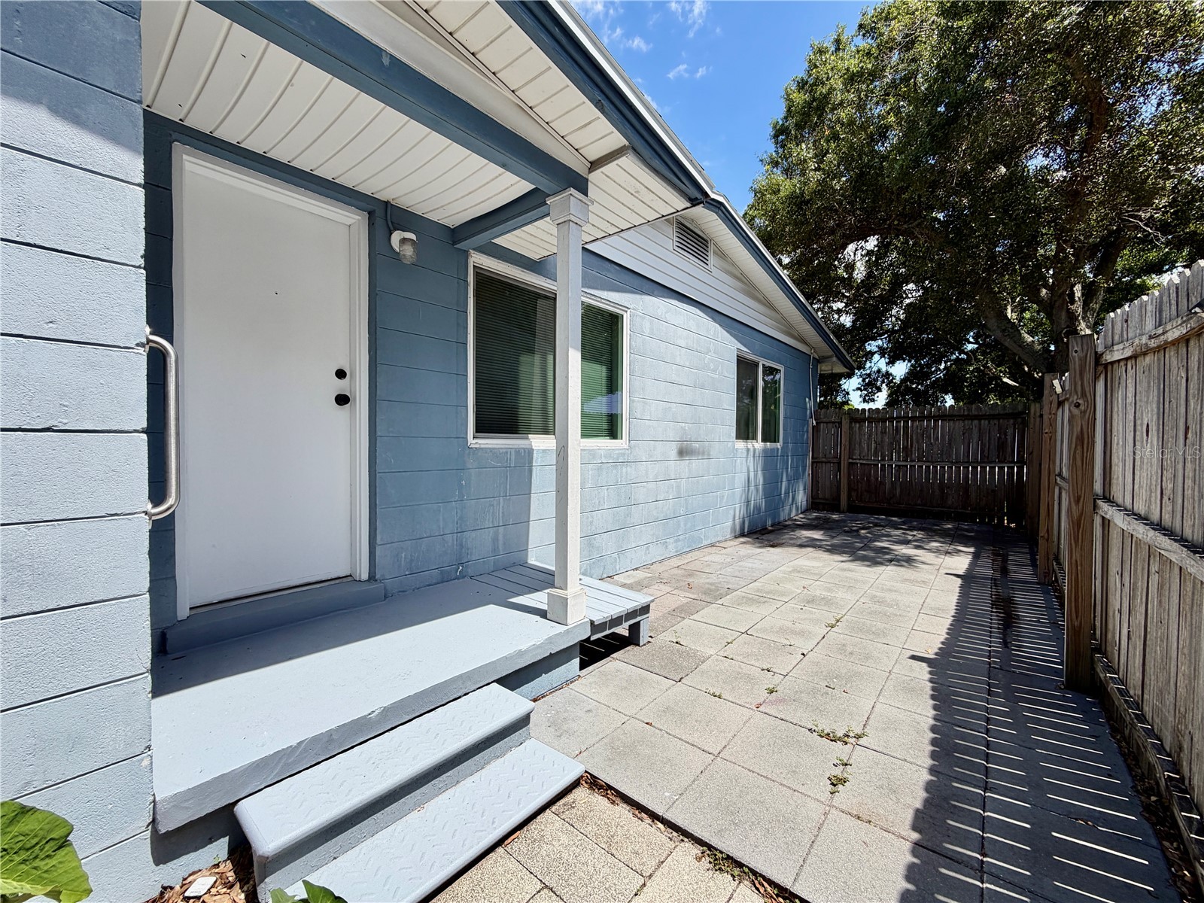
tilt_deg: -1.8
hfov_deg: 102.1
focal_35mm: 14
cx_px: 602
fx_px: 487
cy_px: 452
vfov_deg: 85.7
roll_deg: -0.9
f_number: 2.2
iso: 25
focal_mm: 2.22
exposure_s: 1/770
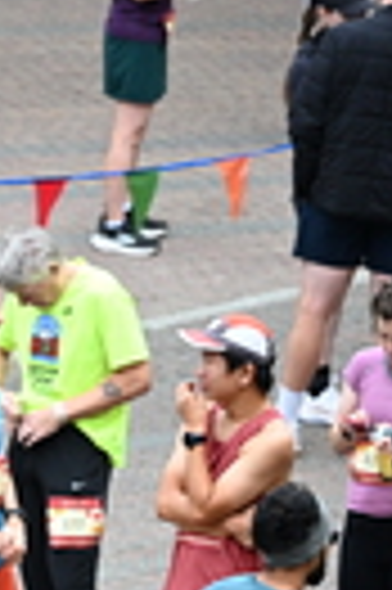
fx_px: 8237
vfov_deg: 4.1
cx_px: -532
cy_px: 822
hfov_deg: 2.7
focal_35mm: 503
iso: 2000
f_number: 4
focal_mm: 120
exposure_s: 1/400
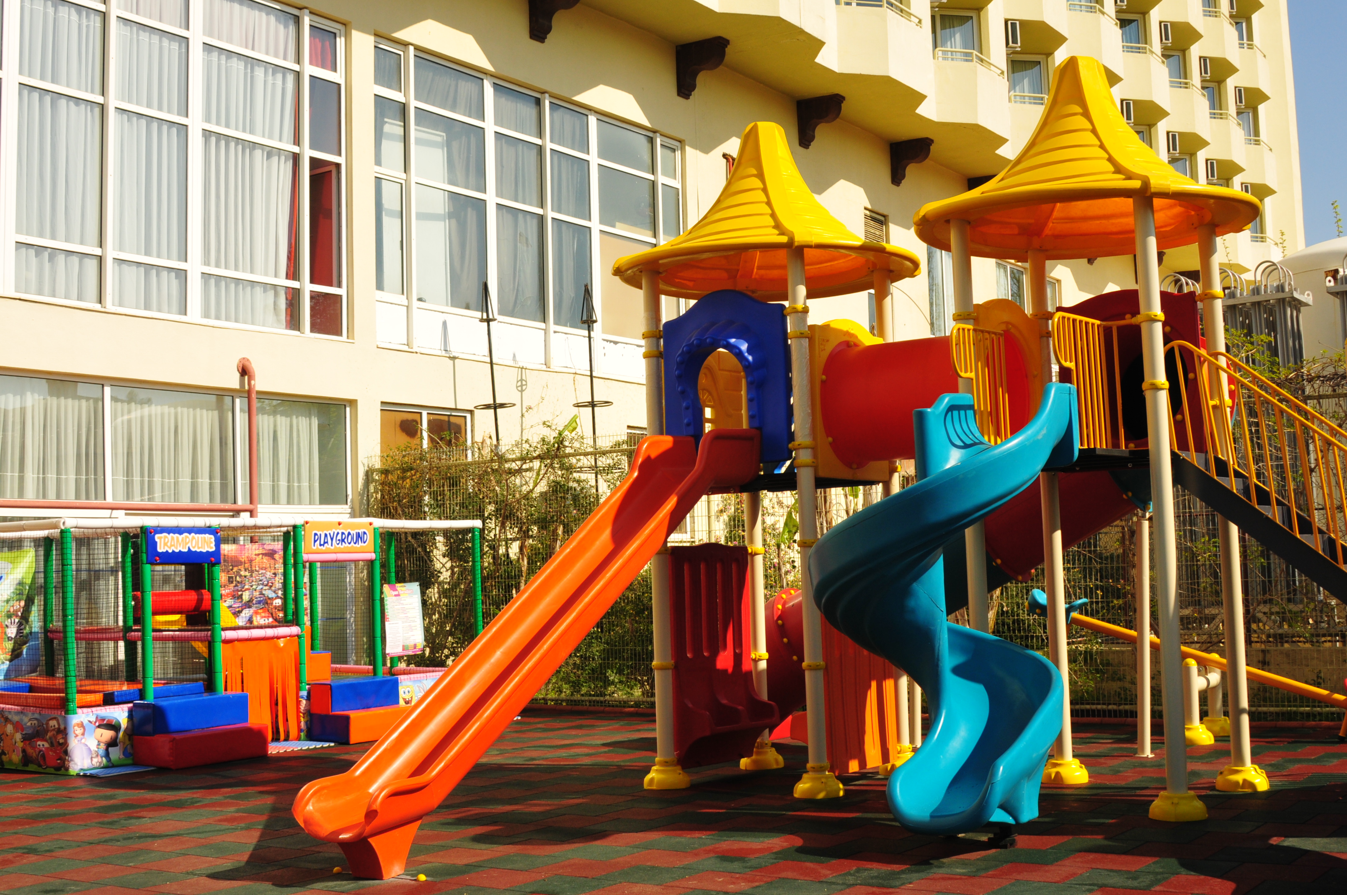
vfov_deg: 31.8
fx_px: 1570
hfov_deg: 46.4
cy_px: 448
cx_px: 674
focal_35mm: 42
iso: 320
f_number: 10
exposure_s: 1/400
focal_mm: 28
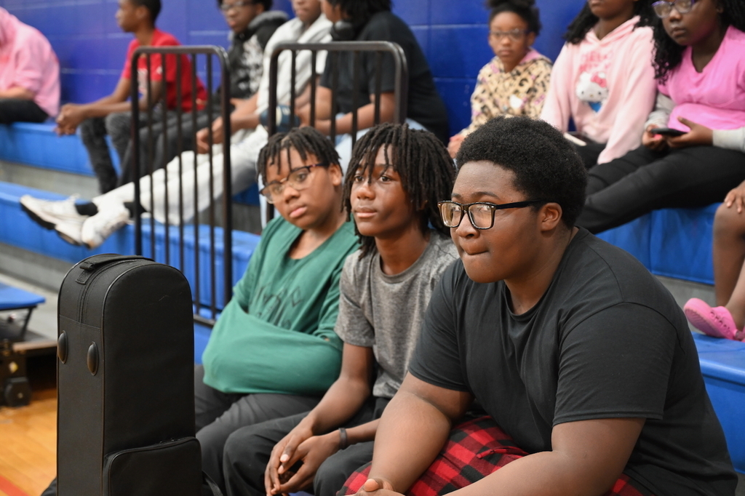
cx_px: 372
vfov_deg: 22.2
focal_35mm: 61
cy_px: 248
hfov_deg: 32.9
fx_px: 1262
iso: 3200
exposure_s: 1/80
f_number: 4
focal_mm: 61
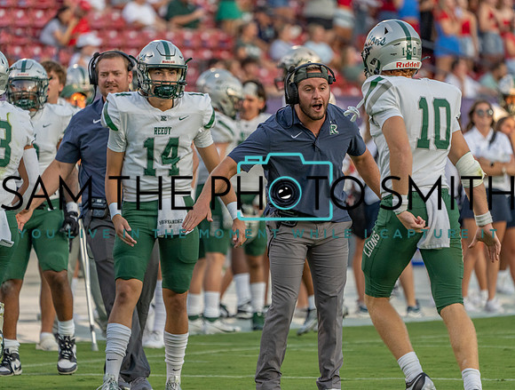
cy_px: 192
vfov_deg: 3.8
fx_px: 5893
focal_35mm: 395
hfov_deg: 5.0
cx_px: 296
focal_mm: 358
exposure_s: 1/1250
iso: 2000
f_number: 5.6
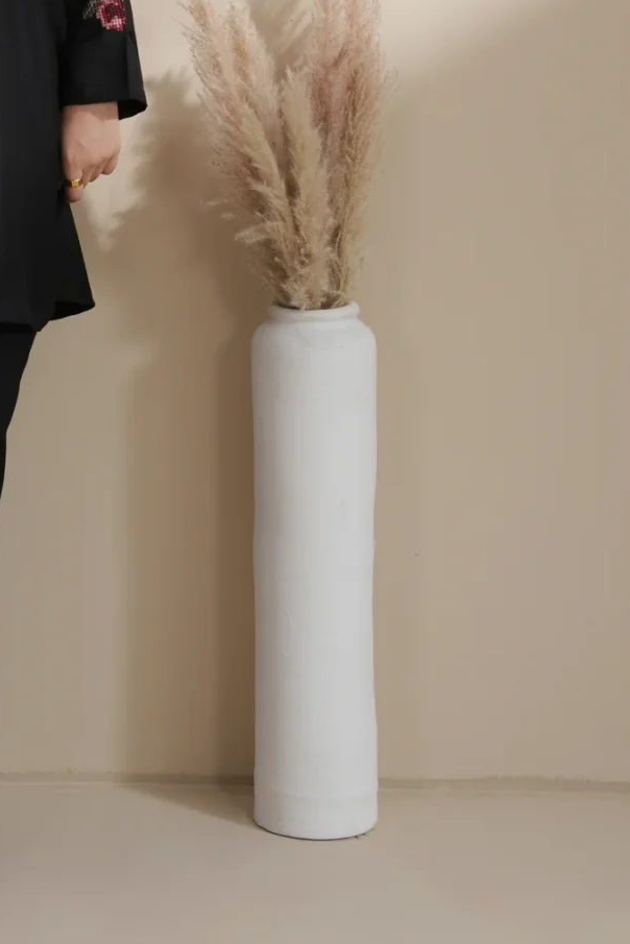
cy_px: -252
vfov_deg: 12.2
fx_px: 4301
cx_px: -75
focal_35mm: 164
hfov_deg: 8.3
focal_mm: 58
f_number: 3.5
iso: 500
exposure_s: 1/250
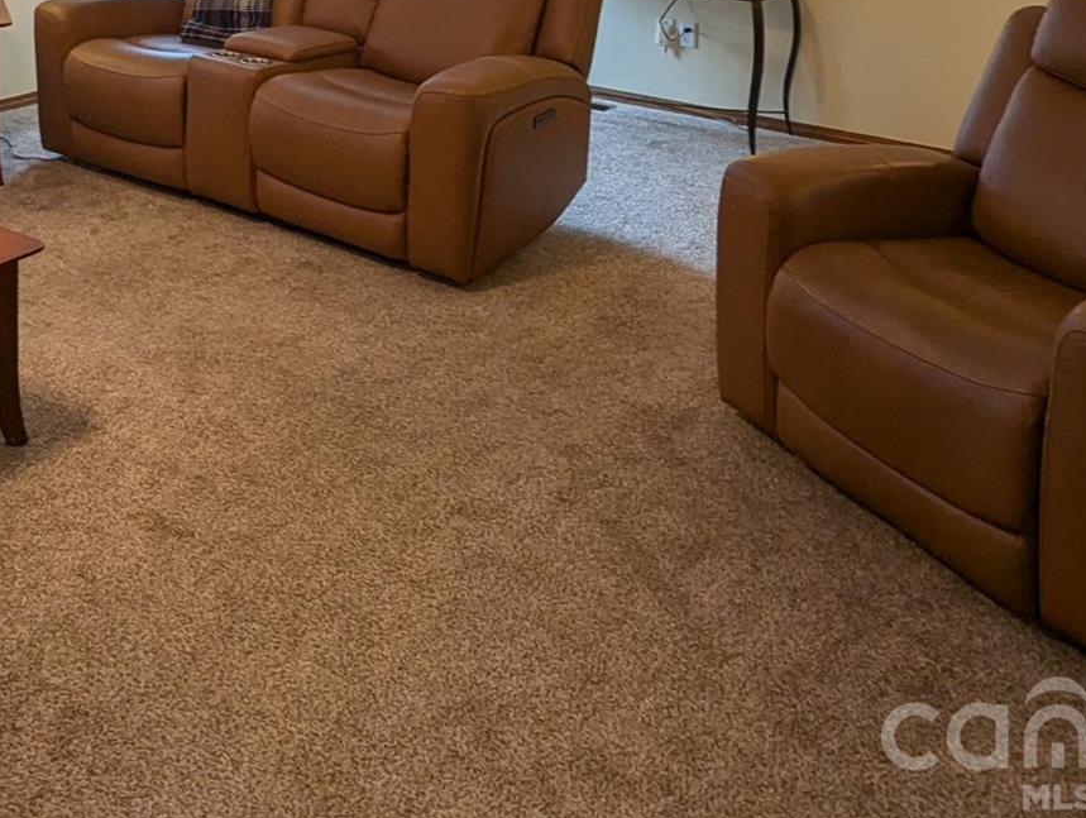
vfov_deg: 32.1
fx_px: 1194
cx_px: 349
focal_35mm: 38
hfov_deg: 48.0
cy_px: -139
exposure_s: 1/60
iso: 60
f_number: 2.2
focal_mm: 2.35
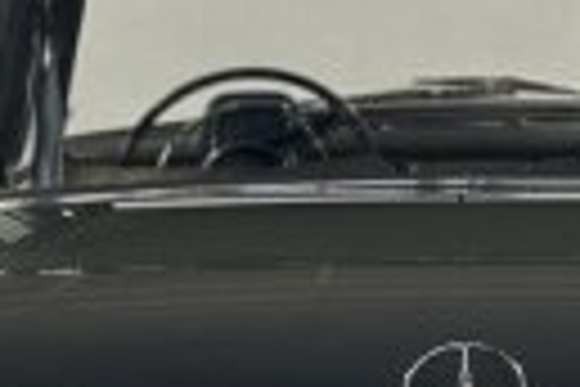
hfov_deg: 8.3
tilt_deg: -8.6
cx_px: 418
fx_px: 3979
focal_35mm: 247
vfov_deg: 5.5
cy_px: 562
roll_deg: +0.3
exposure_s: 1/68
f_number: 1.78
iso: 125
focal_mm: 6.86
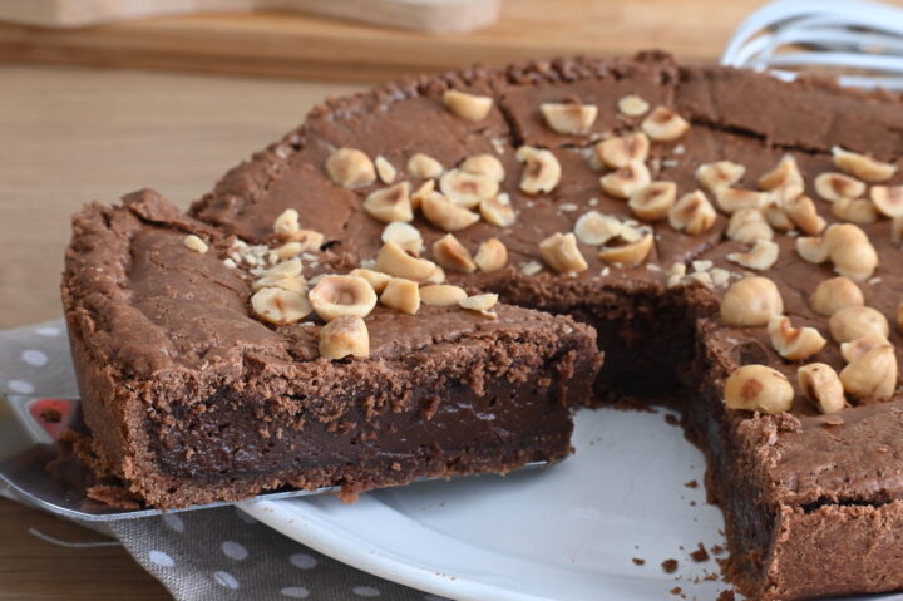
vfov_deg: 12.7
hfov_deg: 18.9
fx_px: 2707
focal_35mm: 108
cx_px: 452
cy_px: 300
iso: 640
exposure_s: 1/5
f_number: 13
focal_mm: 72
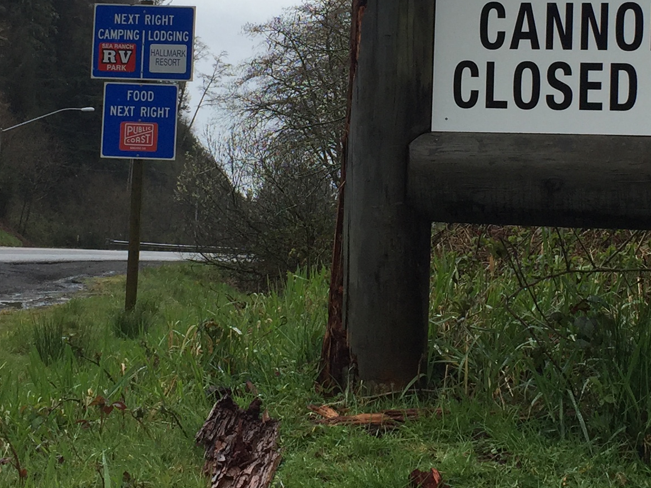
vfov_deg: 18.0
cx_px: 403
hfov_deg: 24.1
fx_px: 1523
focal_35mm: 81
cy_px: 96
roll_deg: -3.2
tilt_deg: +2.7
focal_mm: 4.15
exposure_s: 1/1130
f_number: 2.2
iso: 32
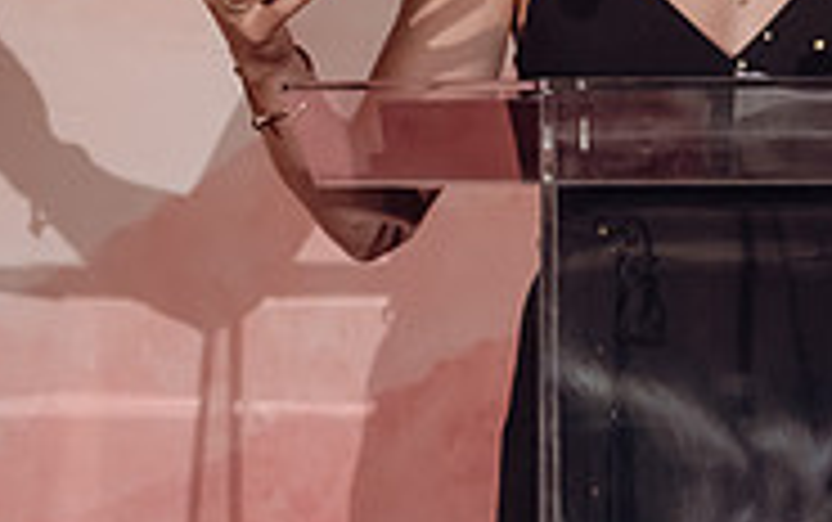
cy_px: -277
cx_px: 427
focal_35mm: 447
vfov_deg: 2.9
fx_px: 10145
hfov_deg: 4.7
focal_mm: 140
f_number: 2.8
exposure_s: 1/800
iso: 3200
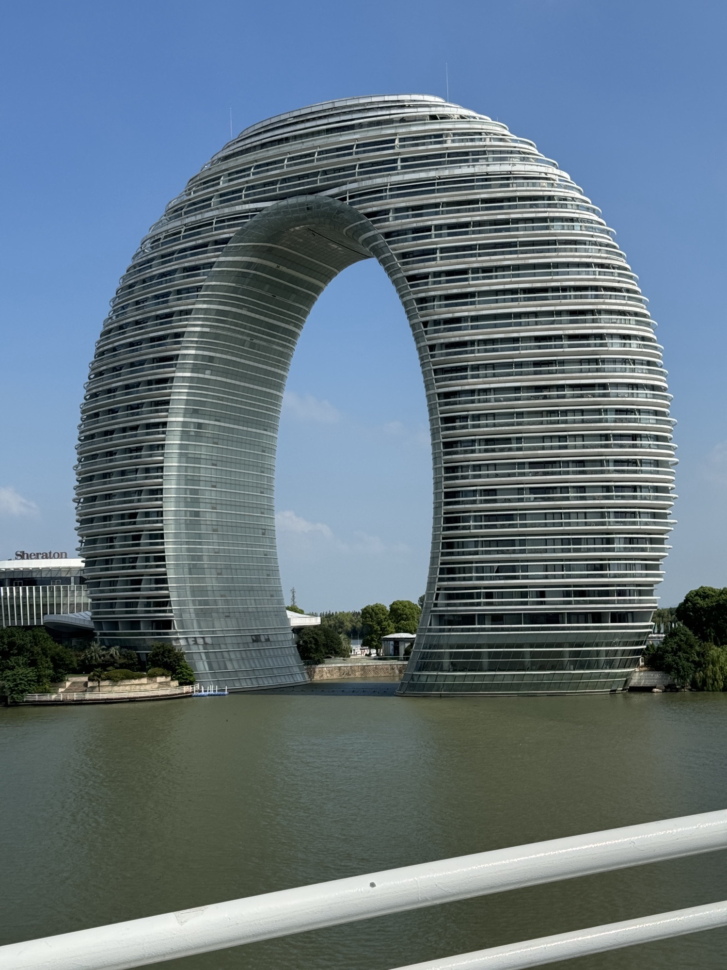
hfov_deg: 30.3
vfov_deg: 39.7
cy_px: 485
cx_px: 364
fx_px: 1344
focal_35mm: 48
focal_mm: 6.76
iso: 64
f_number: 1.78
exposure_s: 1/7092
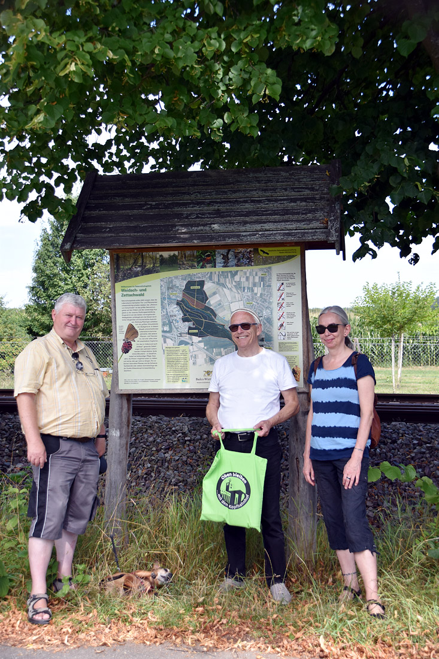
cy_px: 330
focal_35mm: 44
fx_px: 796
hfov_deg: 30.8
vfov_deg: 45.0
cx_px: 220
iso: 400
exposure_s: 1/1250
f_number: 5
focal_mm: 29
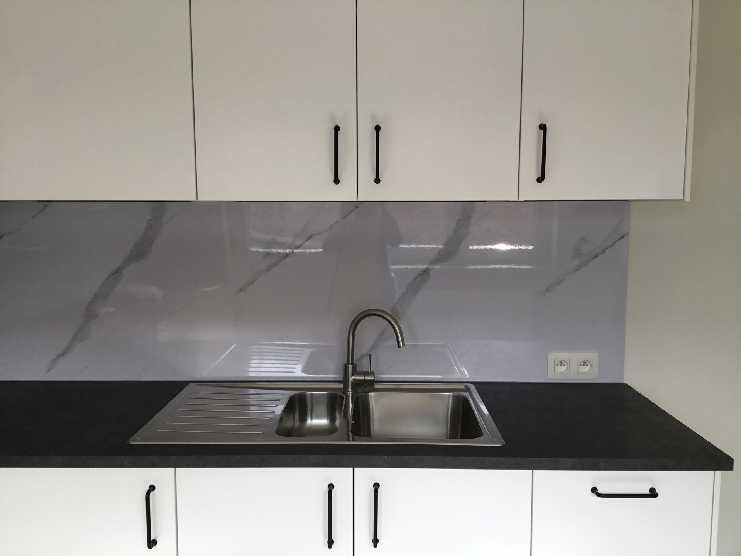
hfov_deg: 58.4
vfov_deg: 45.4
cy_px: 278
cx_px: 370
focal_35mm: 31
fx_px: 664
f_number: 2.4
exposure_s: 1/100
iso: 25
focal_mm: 3.3
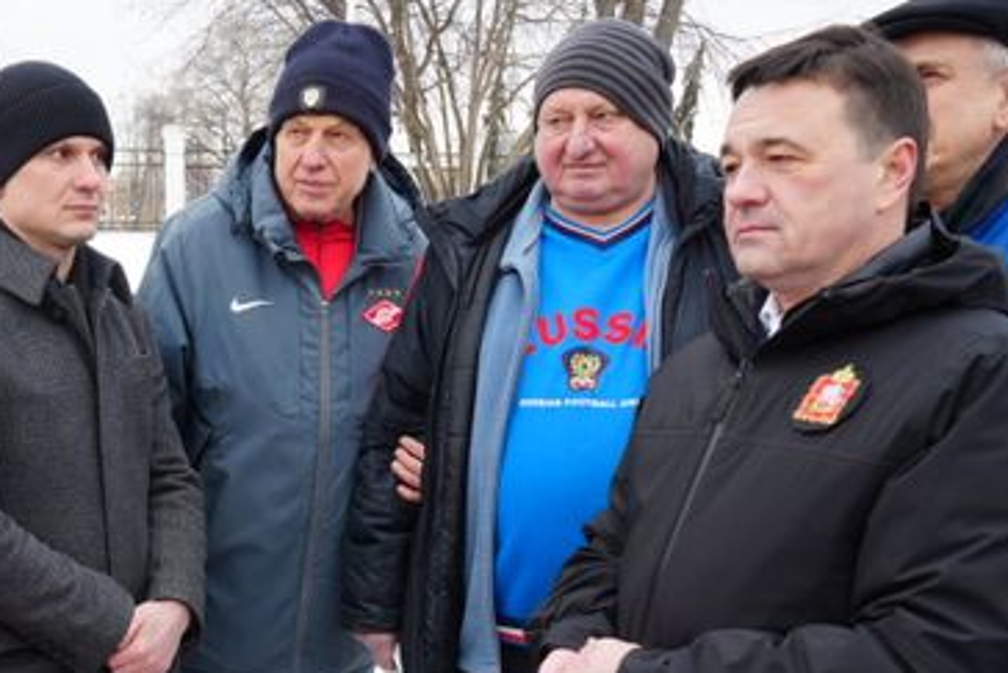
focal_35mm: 46
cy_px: 579
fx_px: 1288
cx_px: 242
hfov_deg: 41.4
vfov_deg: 28.4
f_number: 6.3
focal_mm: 24
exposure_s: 1/125
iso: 500
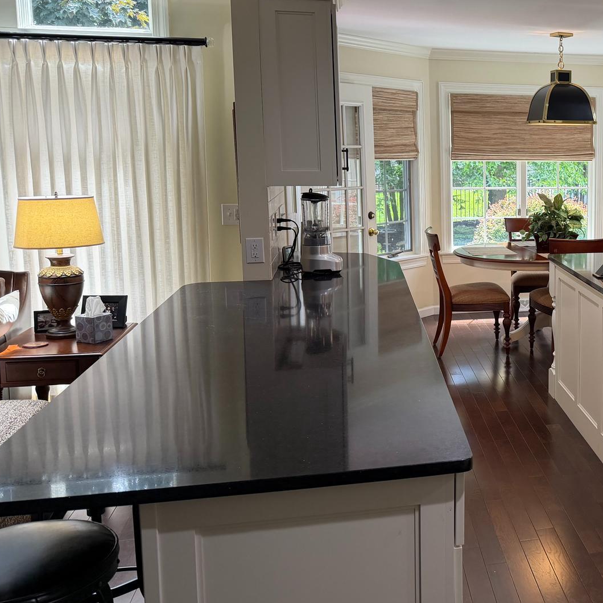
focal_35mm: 41
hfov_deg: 37.4
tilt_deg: -7.2
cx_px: 574
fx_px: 808
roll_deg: -0.5
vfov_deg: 40.8
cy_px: 243
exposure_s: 1/120
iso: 160
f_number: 1.78
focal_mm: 6.76
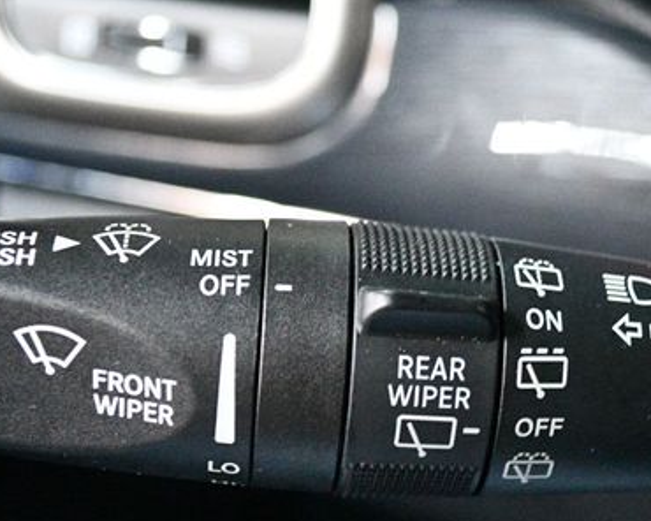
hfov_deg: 26.0
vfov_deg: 20.9
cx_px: 401
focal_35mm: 73
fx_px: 1406
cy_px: 345
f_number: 4.5
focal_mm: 30
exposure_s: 1/40
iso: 12800
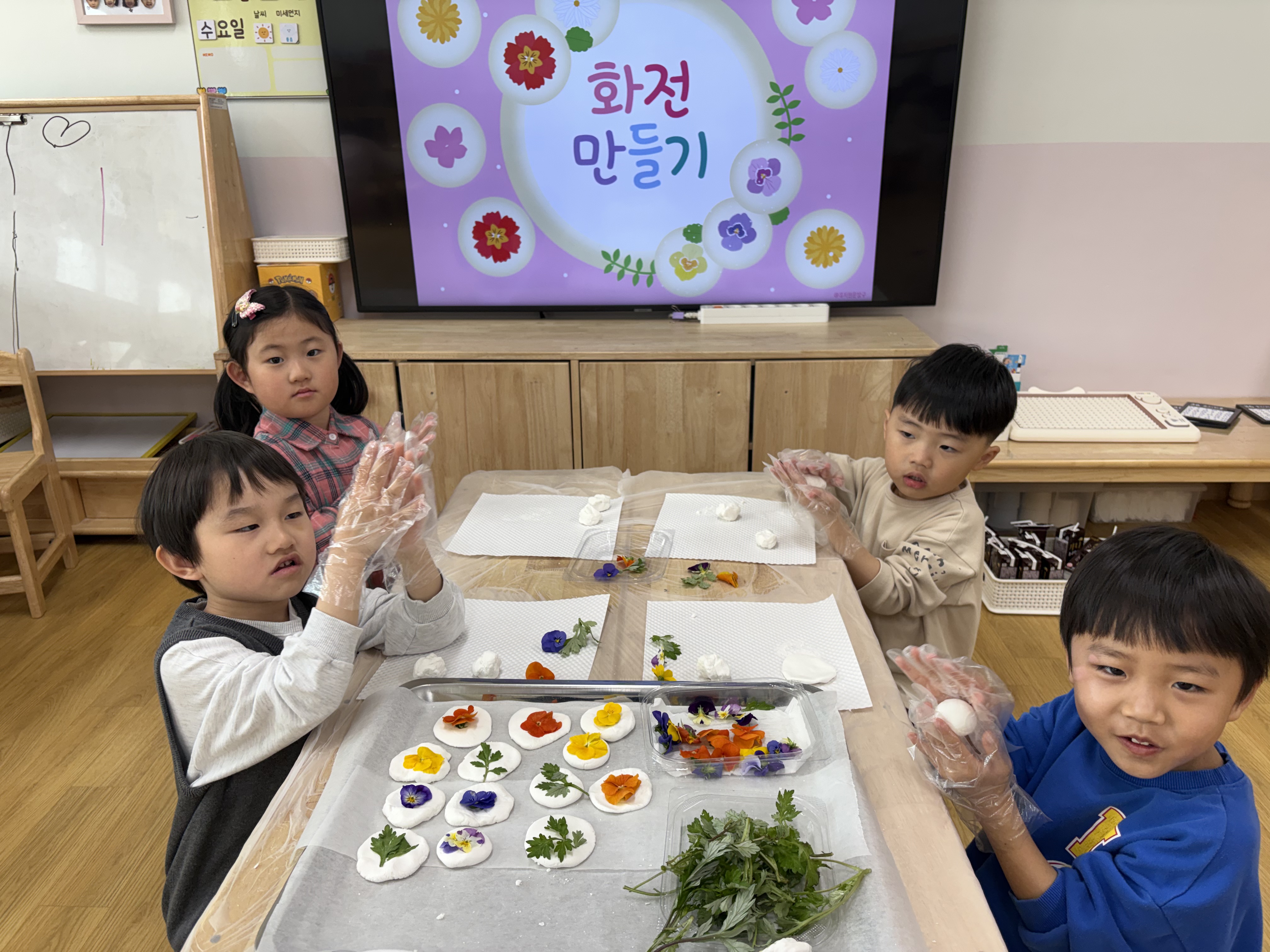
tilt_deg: -20.5
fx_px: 954
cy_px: 476
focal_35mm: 26
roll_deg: +1.7
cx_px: 635
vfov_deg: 53.1
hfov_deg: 67.3
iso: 64
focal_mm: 5.96
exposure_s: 1/120
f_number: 1.6
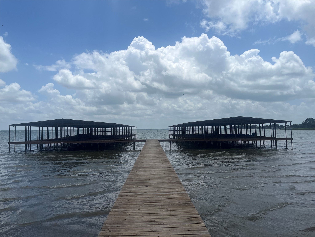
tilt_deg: +2.5
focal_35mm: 26
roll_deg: +0.8
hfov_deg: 67.3
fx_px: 237
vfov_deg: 53.1
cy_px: 118
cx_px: 158
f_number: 1.6
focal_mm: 5.1
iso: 50
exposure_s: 1/7874
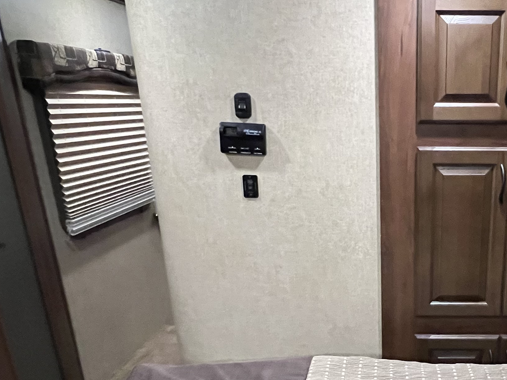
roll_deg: +0.0
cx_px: 402
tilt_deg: -18.3
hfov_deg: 53.2
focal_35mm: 32
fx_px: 469
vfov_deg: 43.2
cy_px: 268
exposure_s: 1/59
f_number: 1.8
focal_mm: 1.57
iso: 1000
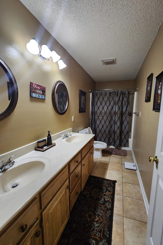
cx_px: 93
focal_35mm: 14
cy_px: 124
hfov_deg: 80.7
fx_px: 95
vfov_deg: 104.3
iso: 200
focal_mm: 1.74
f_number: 2.2
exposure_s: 1/60
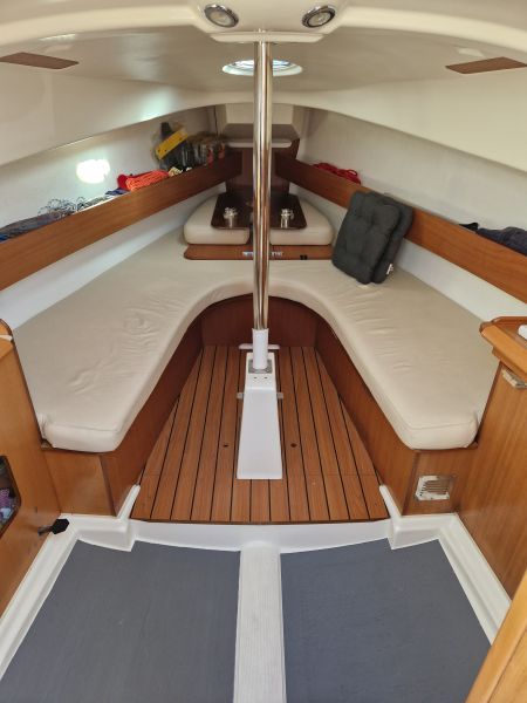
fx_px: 467
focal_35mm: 23
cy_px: 352
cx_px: 264
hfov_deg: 58.9
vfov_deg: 73.9
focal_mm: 5.4
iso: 125
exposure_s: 1/180
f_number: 1.8
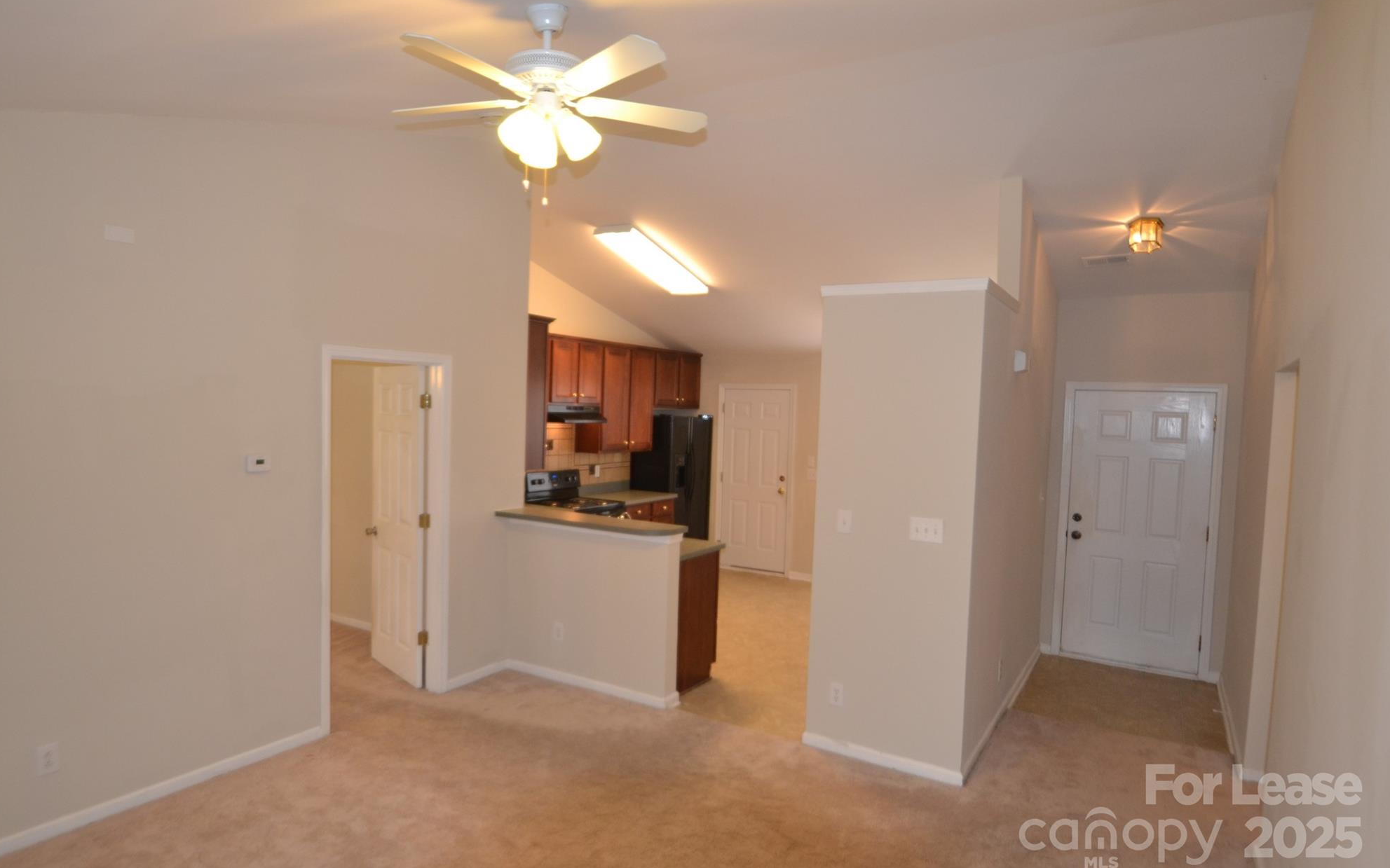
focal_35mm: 21
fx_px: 778
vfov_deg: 58.4
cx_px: 697
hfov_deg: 83.6
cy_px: 418
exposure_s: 1/60
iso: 450
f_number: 3.8
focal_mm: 13
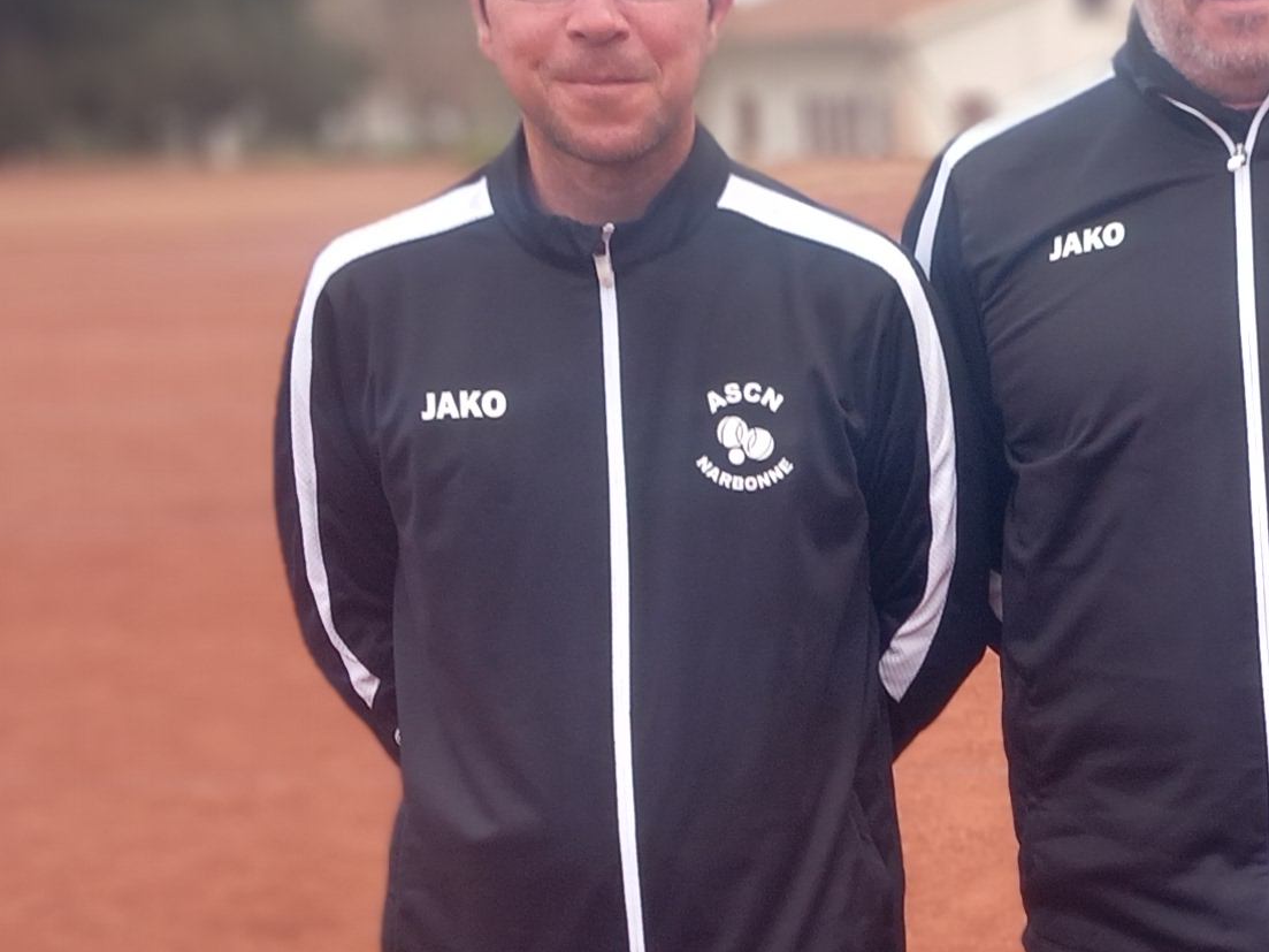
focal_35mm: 74
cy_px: 760
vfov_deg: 19.7
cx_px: 1252
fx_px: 2712
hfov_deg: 25.1
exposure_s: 1/50
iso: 40
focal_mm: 4
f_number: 2
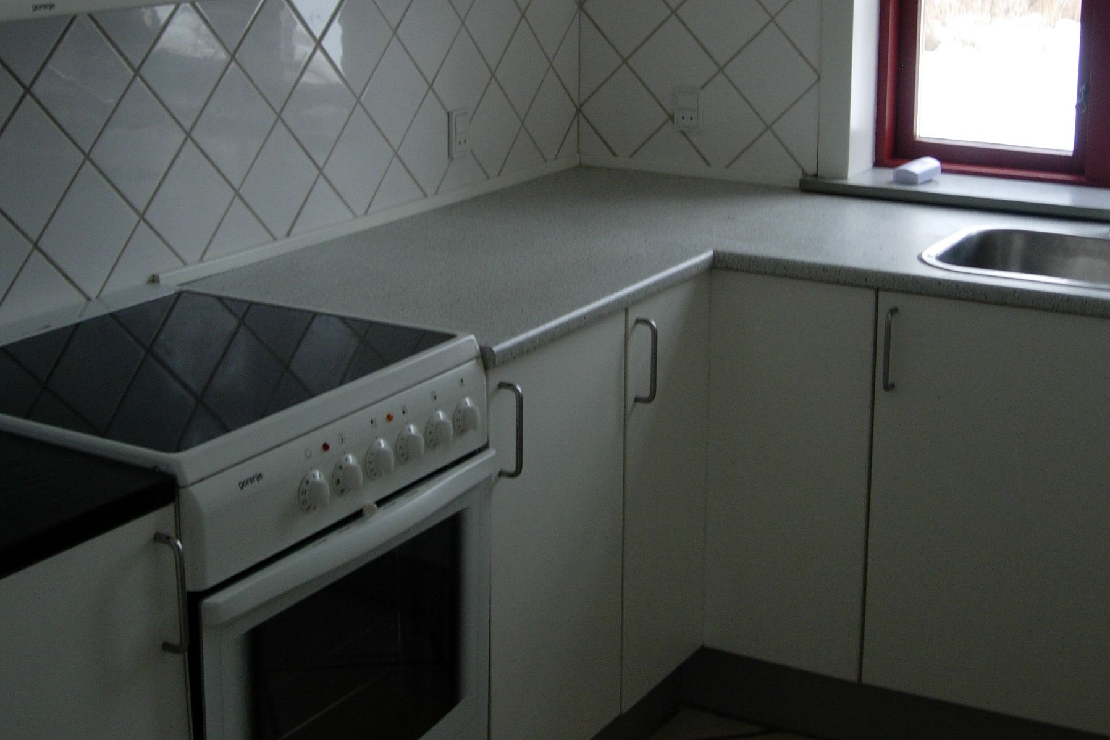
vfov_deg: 23.6
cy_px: 219
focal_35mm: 57
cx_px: 602
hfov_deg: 35.0
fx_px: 1757
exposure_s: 1/47.9
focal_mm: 7.8
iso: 64
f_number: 2.8
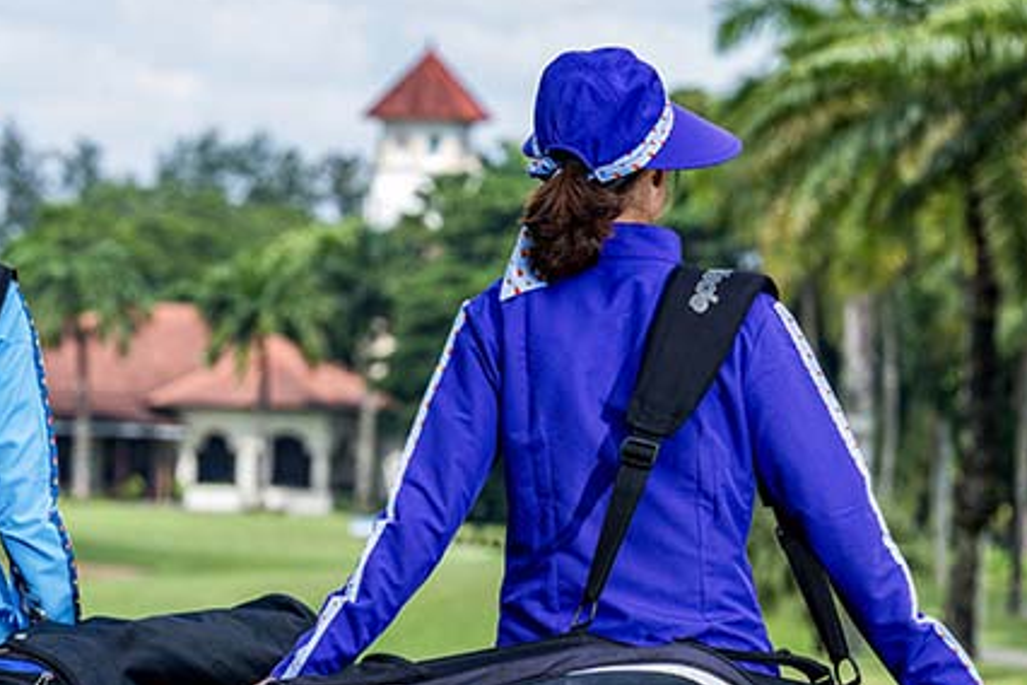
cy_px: 680
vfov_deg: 3.0
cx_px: 444
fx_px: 12865
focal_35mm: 451
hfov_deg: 4.6
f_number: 9
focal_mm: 200
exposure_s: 1/200
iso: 50
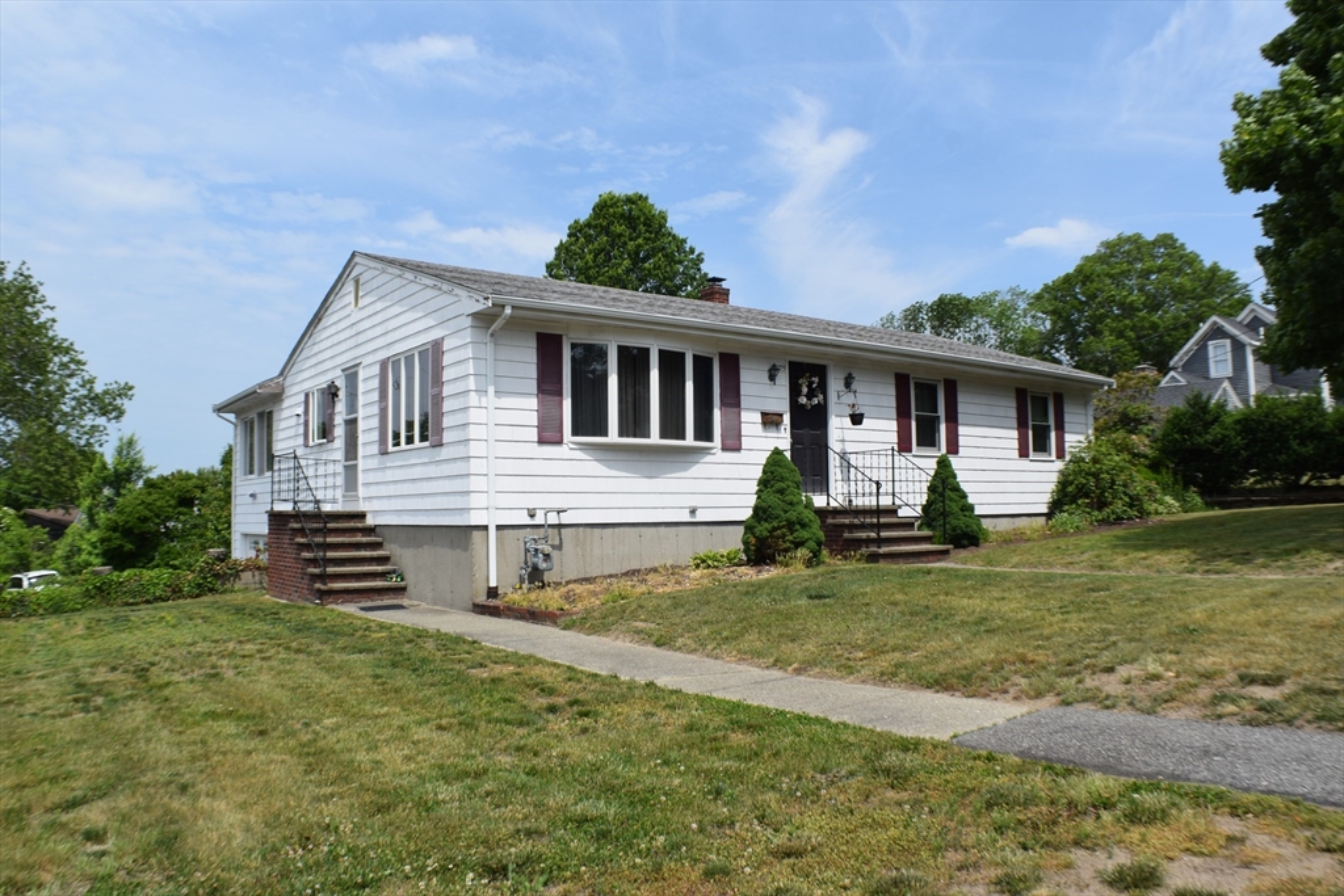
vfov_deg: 38.4
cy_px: 448
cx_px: 672
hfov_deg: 55.1
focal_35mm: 34
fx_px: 1288
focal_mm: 23
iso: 200
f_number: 10
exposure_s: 1/400
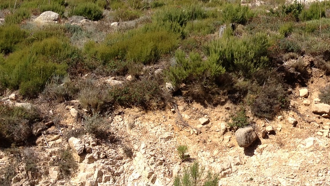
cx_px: 311
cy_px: -11
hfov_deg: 23.9
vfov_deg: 13.8
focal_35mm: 86
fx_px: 753
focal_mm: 4.28
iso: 64
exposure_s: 1/1255
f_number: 2.4
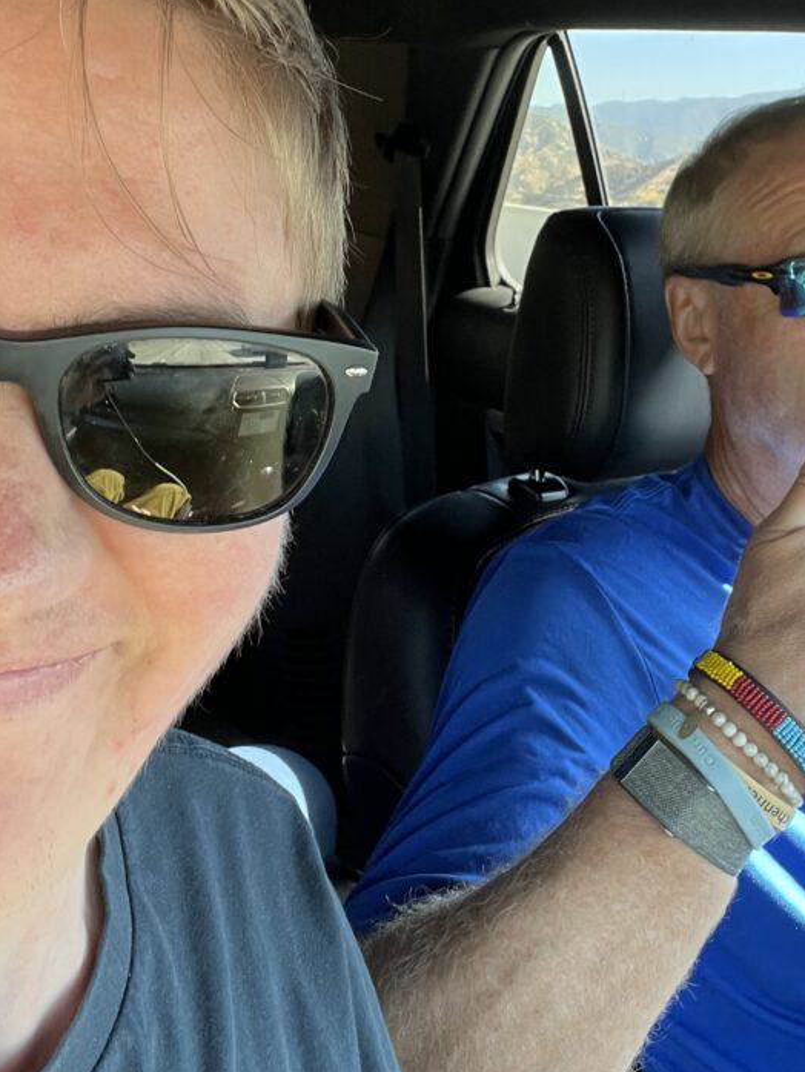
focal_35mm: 44
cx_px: 487
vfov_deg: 42.4
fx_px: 1363
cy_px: 364
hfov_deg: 32.8
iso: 100
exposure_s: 1/99
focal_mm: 2.71
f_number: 2.2
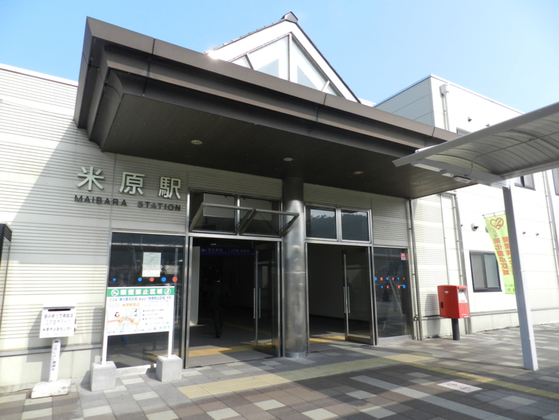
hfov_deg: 73.9
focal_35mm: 23
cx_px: 280
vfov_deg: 58.9
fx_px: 371
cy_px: 210
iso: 160
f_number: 3.4
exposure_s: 1/1000
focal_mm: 4
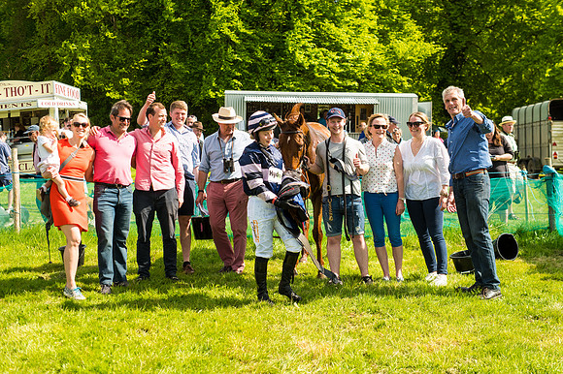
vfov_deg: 27.0
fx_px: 781
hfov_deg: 39.6
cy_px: 187
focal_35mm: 50
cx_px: 282
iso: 200
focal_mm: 50
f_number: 5
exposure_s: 1/640
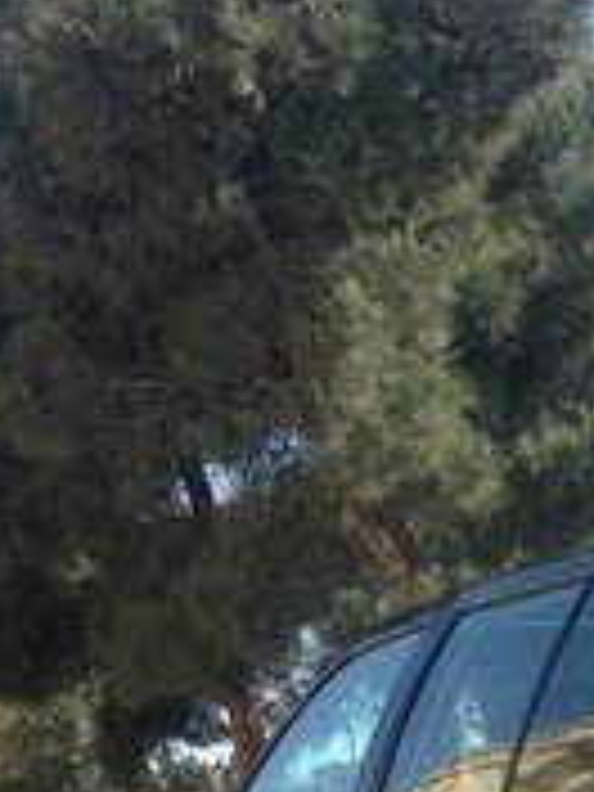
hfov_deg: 15.2
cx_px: 752
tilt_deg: -5.9
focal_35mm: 93
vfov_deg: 19.3
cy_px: 1062
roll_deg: +2.5
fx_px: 2128
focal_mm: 4.12
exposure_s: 1/686
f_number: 2.4
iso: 50
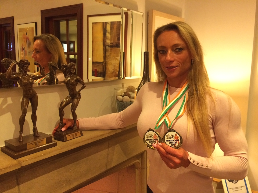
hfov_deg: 61.7
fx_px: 216
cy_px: 96
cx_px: 129
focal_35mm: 29
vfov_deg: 48.2
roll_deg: -0.4
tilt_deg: -9.0
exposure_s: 1/33
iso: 320
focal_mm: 4.15
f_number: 2.2
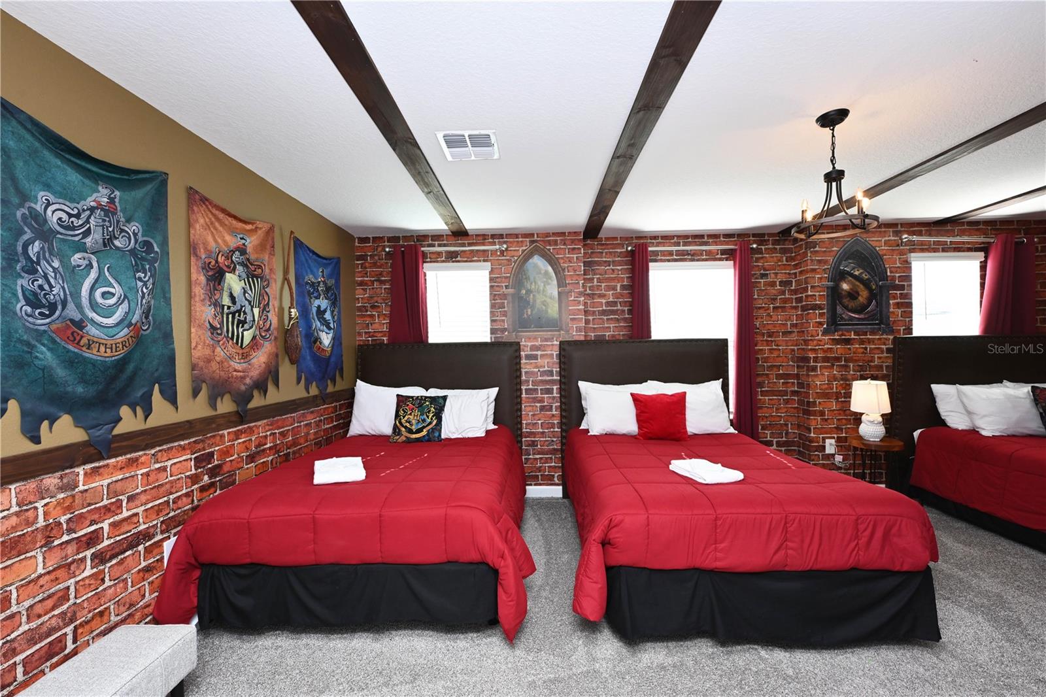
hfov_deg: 104.3
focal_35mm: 14
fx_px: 407
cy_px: 348
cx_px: 523
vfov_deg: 81.2
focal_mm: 14
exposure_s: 1/60
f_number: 10
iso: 800
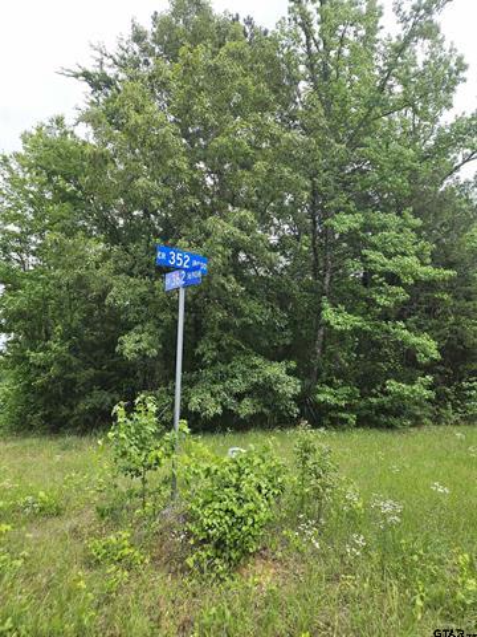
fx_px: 423
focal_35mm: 23
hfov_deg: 58.9
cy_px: 318
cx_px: 238
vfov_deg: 73.9
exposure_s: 1/443
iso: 25
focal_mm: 5.4
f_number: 1.8
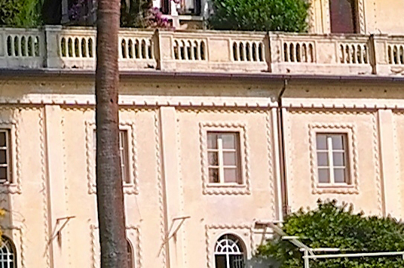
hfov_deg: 7.2
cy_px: -222
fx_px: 3169
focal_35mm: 283
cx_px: -200
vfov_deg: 4.8
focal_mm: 24
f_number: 9
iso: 100
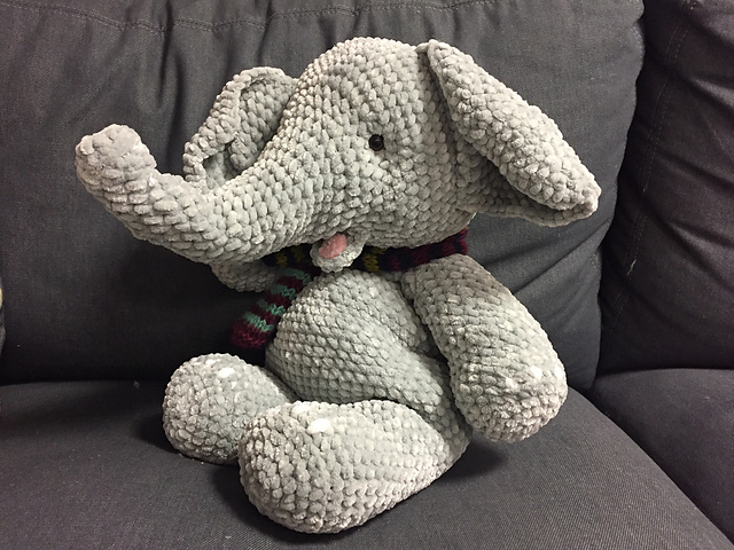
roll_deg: +0.0
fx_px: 615
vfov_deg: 48.2
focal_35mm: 29
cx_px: 367
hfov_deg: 61.7
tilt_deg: -15.3
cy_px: 275
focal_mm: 4.15
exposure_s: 1/30
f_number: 2.2
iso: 200
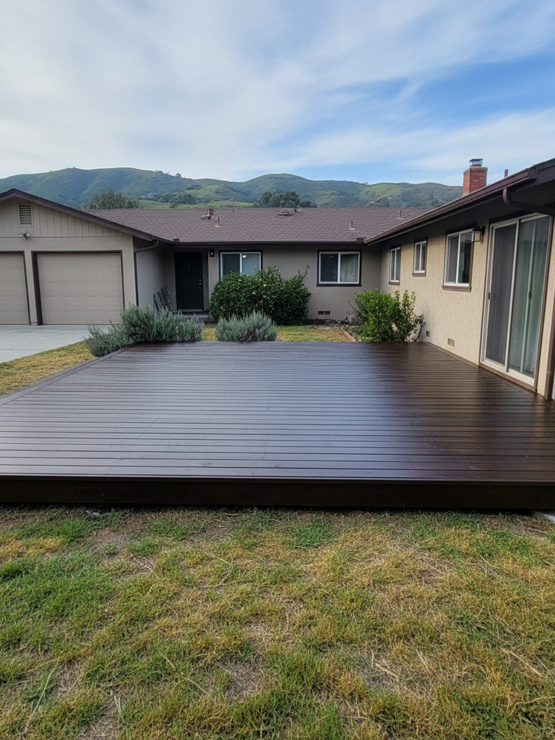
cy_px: 370
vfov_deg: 71.6
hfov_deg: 56.8
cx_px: 278
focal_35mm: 24
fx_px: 513
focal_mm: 6.8
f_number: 1.68
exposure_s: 1/352
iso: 671
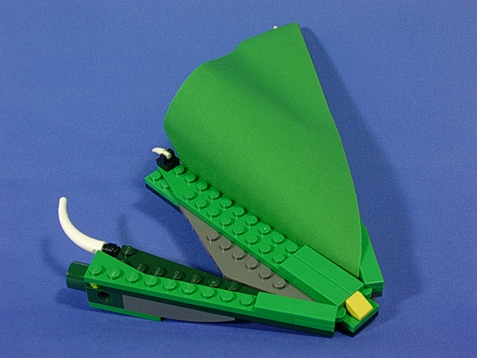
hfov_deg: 30.7
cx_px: 238
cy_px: 179
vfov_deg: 23.3
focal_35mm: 63
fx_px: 868
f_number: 3.5
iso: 70
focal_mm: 9.6
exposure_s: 1/8.4
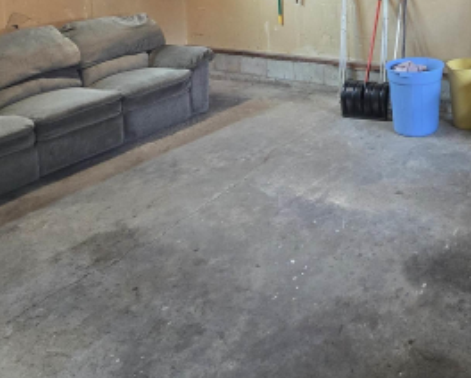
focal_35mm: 32
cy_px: -37
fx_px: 447
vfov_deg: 38.1
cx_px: 452
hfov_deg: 47.8
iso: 500
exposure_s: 1/60
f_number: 2.2
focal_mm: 2.2
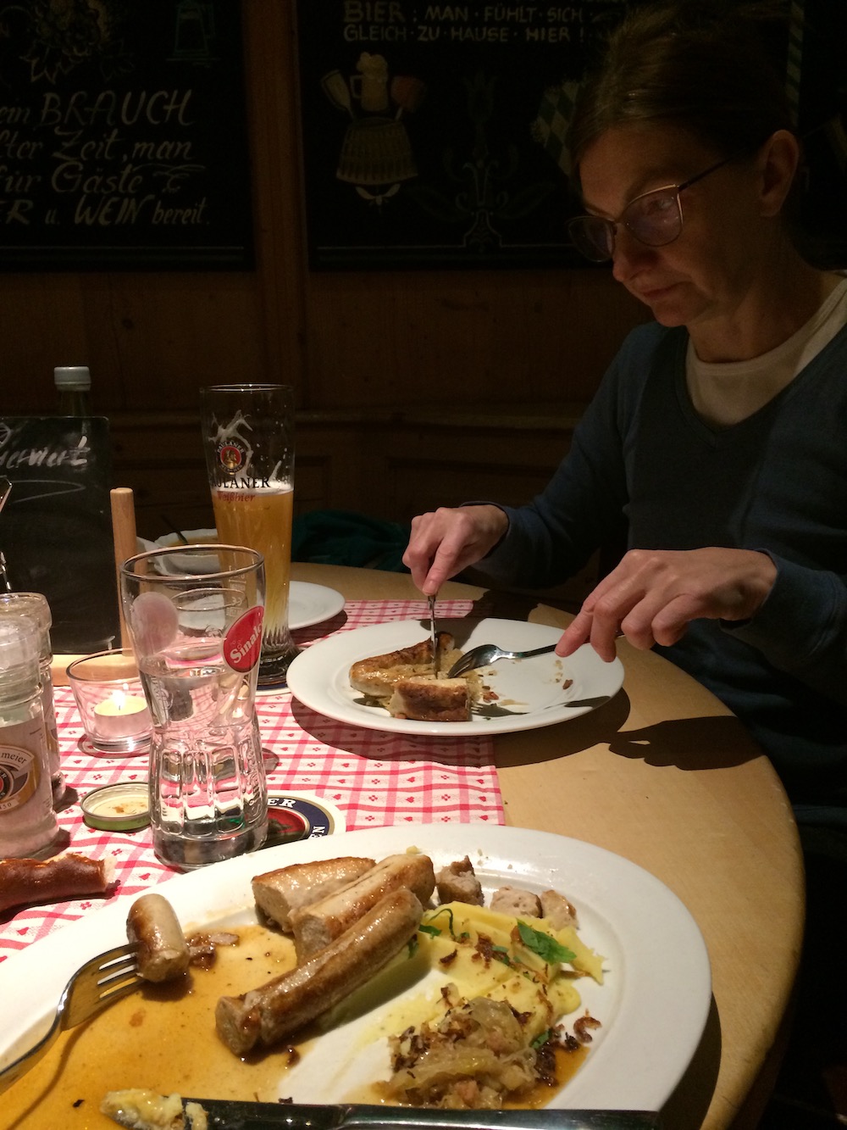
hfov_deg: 48.2
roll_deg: +0.5
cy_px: 565
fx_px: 946
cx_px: 424
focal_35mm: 29
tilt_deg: -14.3
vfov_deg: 61.7
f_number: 2.2
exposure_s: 1/33
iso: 250
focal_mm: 4.15
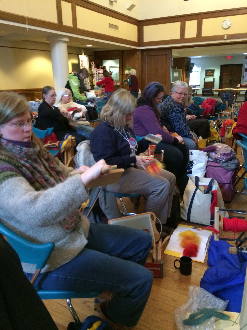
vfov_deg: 61.7
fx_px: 276
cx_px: 124
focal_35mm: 29
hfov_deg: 48.2
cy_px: 165
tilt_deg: -17.6
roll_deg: +1.3
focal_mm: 4.15
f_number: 2.2
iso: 320
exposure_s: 1/20
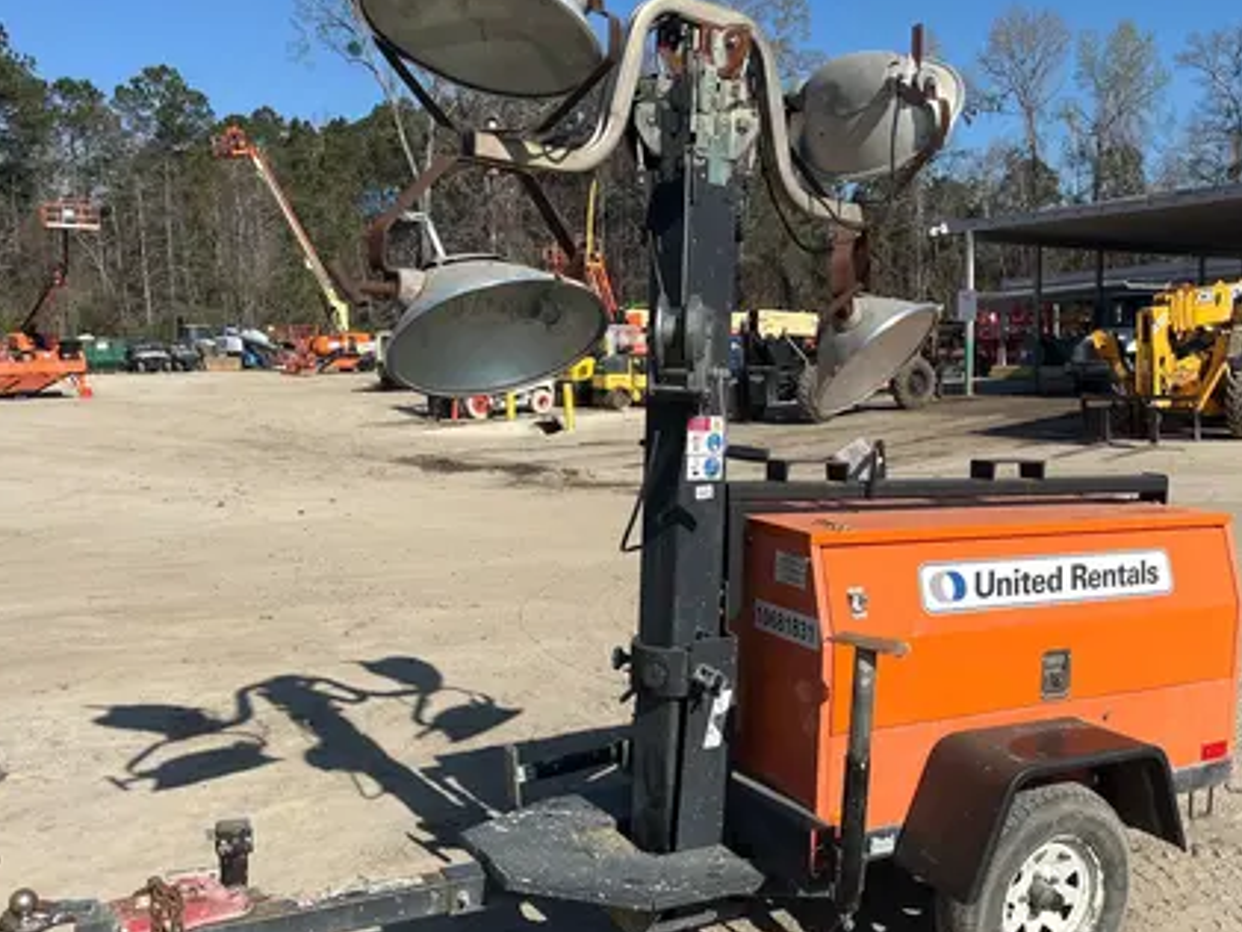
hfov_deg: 53.3
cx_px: 785
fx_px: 1220
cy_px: 532
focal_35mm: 34
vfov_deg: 41.7
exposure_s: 1/4149
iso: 50
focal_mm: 5.1
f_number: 1.6
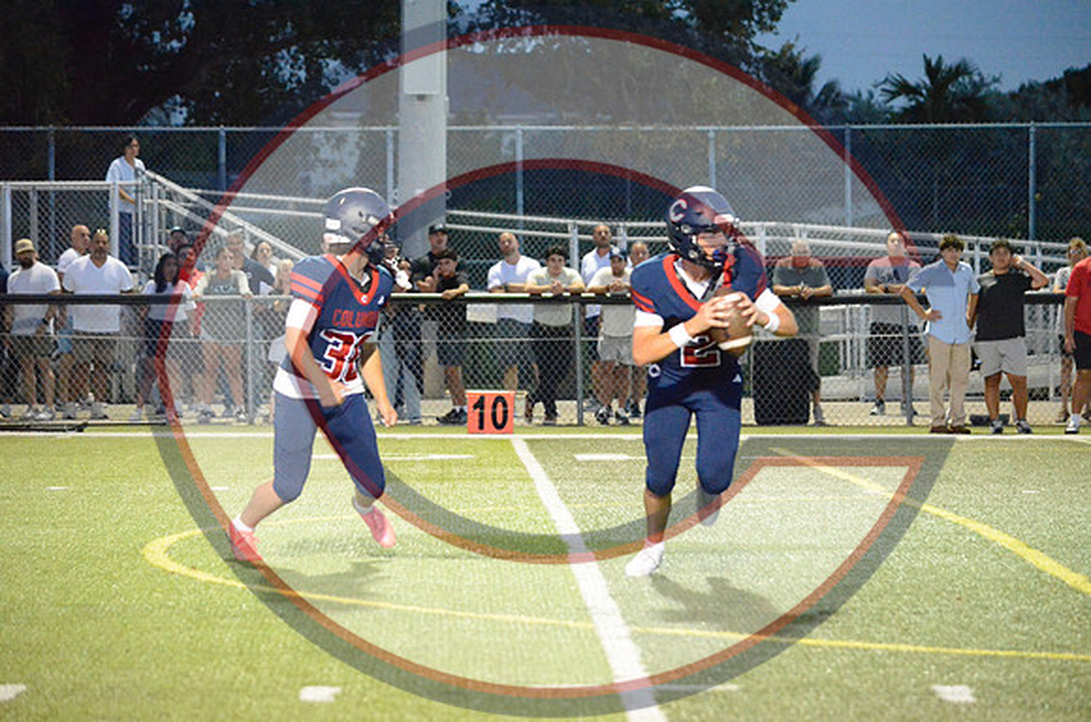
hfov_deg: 10.6
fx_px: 5897
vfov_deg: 7.0
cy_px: 361
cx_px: 546
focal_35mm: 195
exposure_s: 1/250
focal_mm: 130
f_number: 4.8
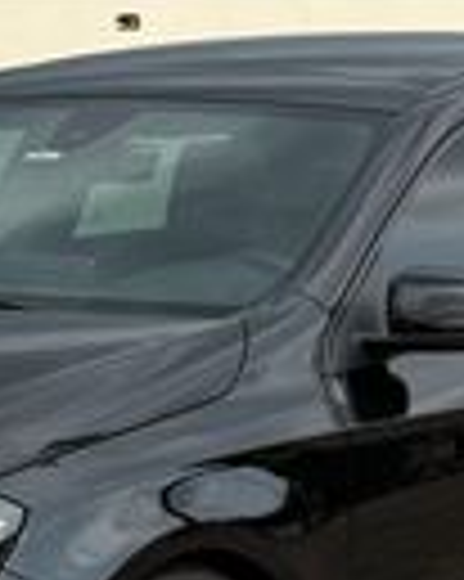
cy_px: 486
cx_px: 108
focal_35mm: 171
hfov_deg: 9.0
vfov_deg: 11.2
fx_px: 2939
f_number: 1.78
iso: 100
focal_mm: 6.76
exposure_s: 1/2088
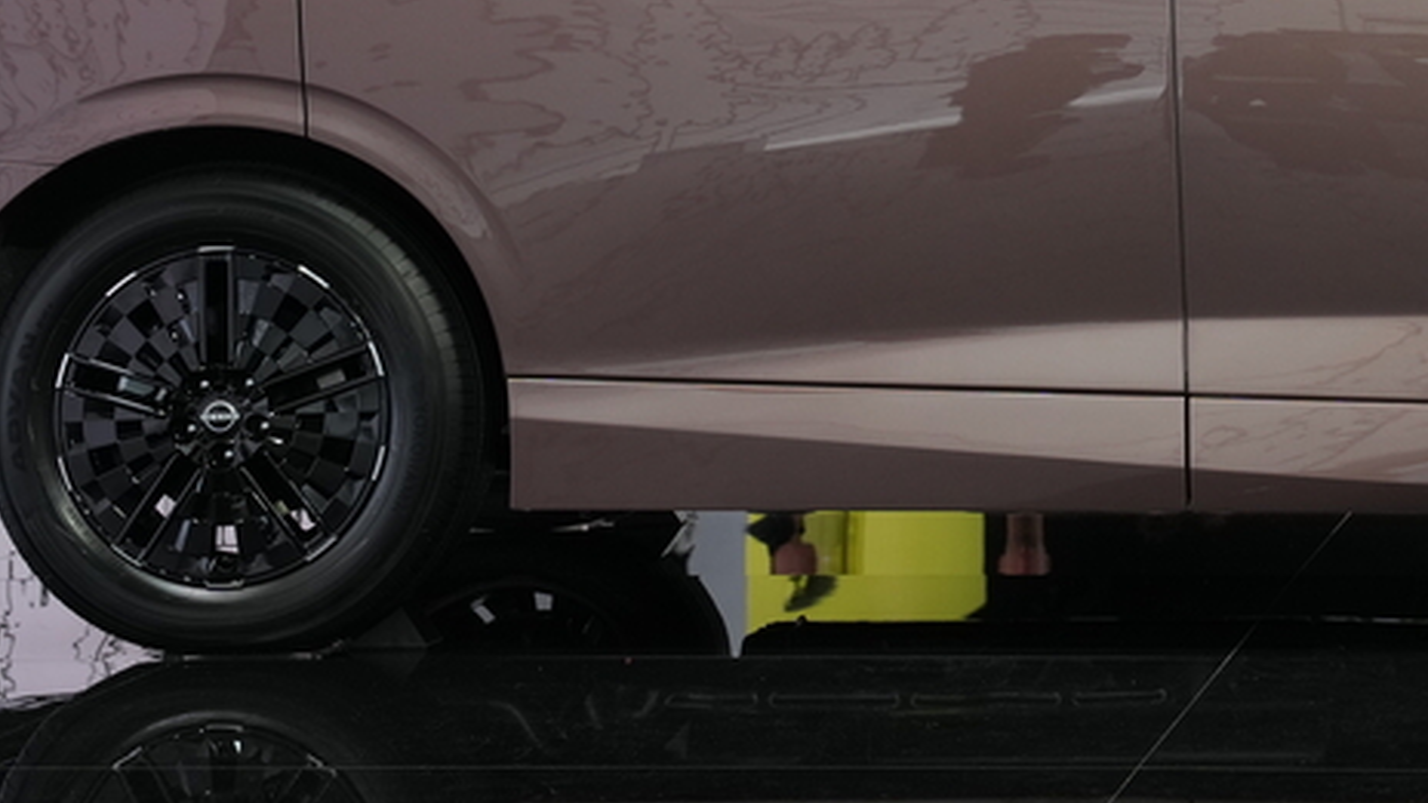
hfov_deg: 16.3
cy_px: -48
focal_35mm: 130
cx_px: 1330
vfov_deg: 9.3
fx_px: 4922
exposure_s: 1/50
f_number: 4
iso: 640
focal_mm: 45
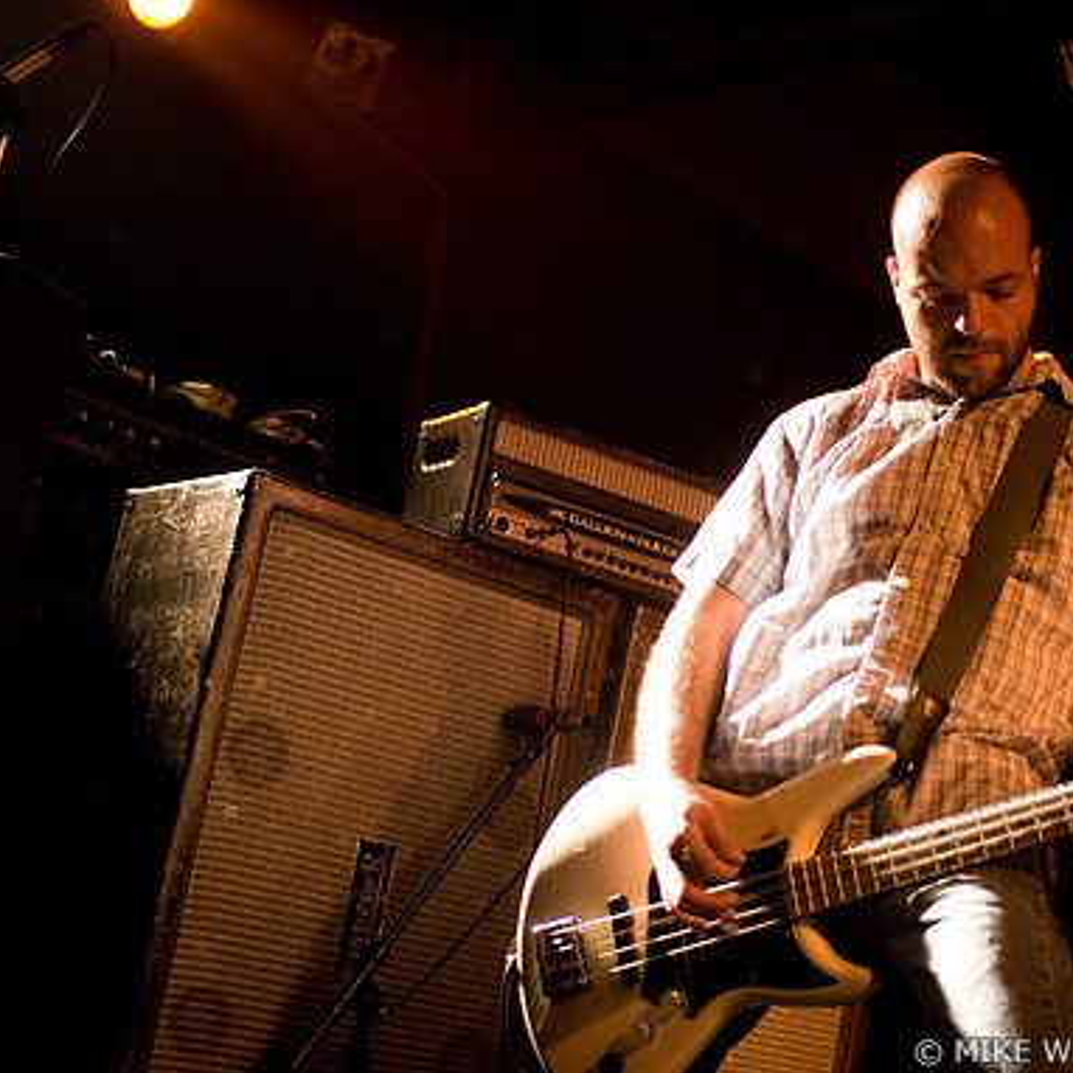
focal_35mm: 58
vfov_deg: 29.6
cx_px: 722
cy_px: 535
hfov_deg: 29.3
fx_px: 2034
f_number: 1.6
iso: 1250
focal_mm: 30
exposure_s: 1/100
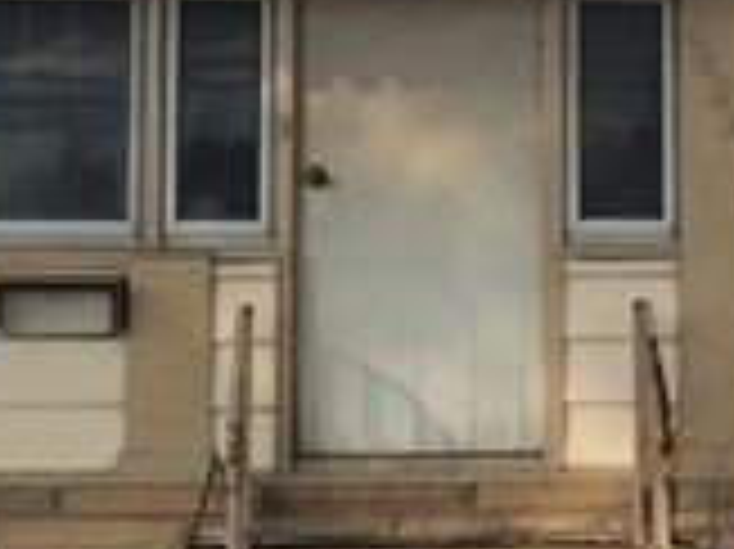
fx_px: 2500
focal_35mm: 118
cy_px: 148
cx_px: 585
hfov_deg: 16.6
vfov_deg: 12.5
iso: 32
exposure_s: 1/684
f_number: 2.2
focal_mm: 4.12
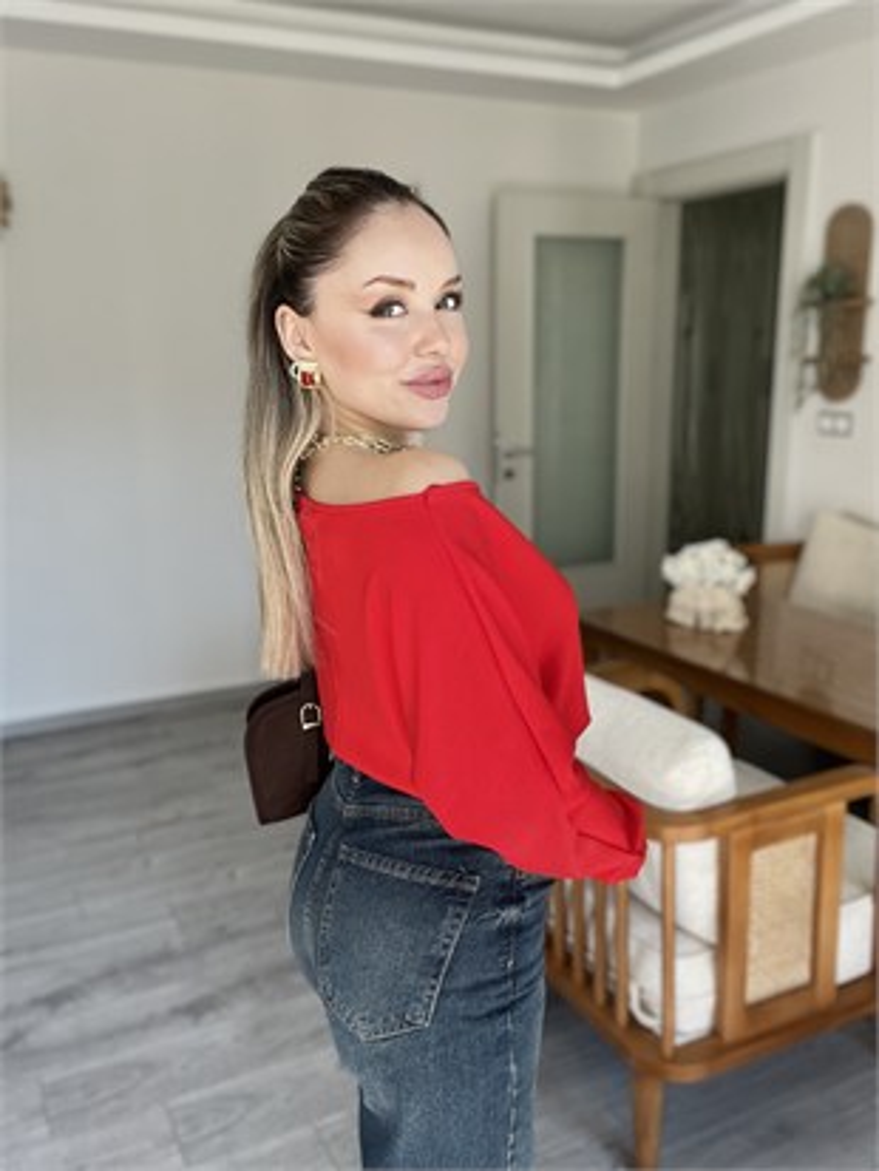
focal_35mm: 30
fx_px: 1015
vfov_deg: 59.9
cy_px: 586
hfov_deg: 46.8
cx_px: 440
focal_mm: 2.71
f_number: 2.2
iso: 50
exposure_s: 1/121
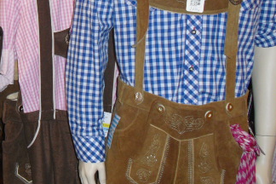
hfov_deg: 26.4
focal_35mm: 74
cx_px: 28
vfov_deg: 18.2
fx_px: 567
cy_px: 21
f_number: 3.1
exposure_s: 1/60
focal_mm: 6.3
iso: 200
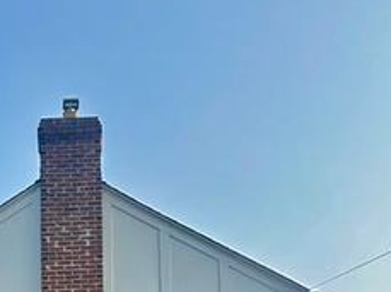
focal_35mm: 70
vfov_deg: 17.7
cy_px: 493
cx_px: 14
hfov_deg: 26.5
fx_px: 789
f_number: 1.78
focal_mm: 6.86
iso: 80
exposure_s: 1/2203
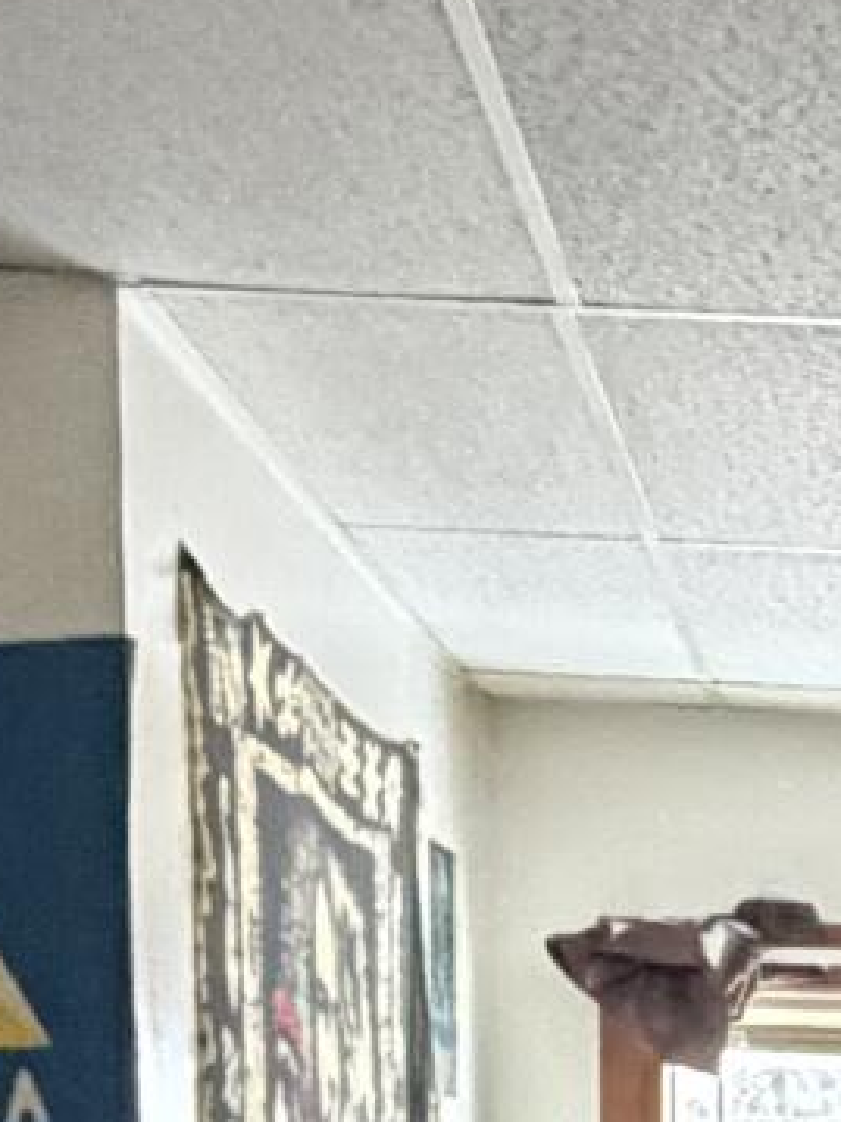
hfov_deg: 11.9
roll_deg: -0.3
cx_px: 1391
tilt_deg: -8.3
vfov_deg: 15.2
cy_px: 1819
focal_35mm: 117
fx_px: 3792
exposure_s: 1/60
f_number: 2.2
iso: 500
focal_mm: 2.22
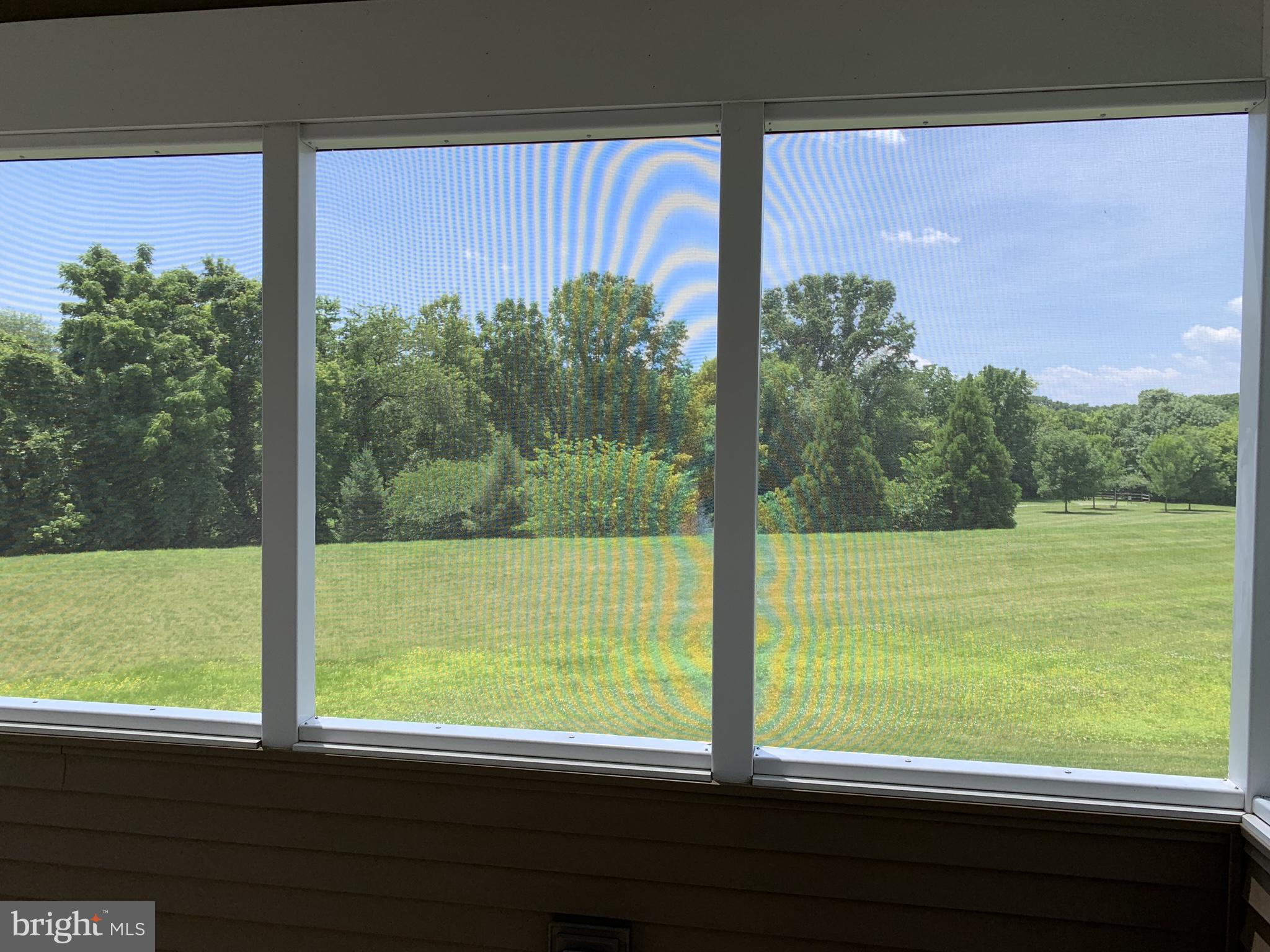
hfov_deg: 67.3
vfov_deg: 53.1
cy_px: 476
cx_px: 635
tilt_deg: +0.2
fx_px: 954
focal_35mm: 26
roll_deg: -1.3
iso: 25
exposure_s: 1/815
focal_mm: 4.25
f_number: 1.8
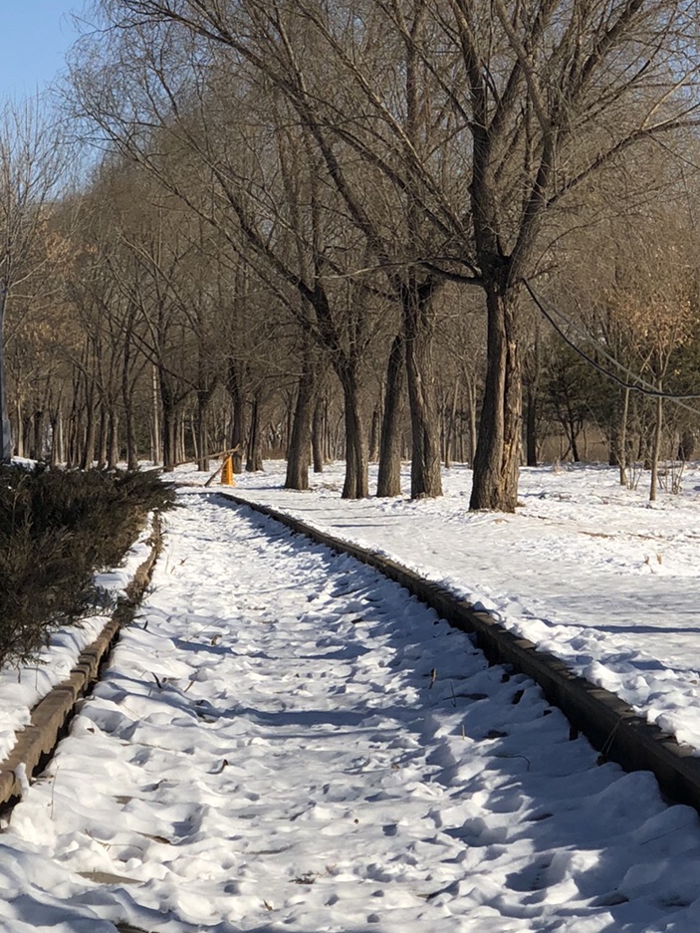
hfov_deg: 13.3
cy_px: 326
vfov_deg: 17.7
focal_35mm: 111
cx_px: 292
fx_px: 2992
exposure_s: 1/1779
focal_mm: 6
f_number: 2.4
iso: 16
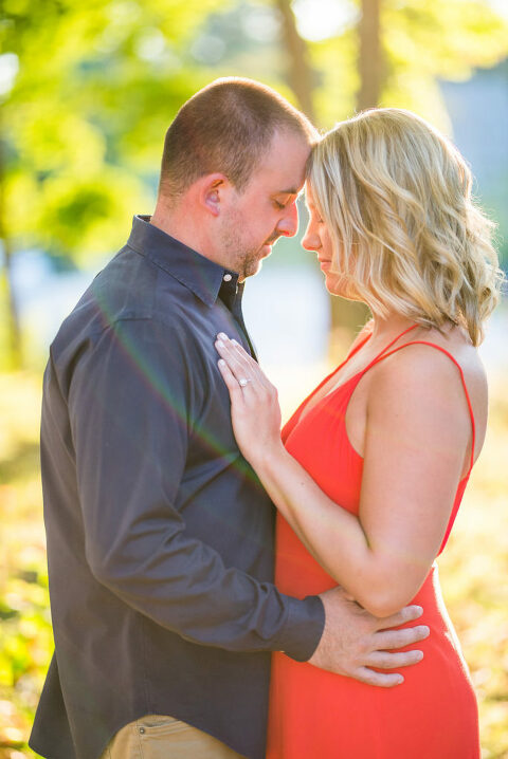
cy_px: 380
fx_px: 1796
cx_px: 254
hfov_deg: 16.1
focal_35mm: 85
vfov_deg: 23.9
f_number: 1.4
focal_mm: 85
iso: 160
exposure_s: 1/400
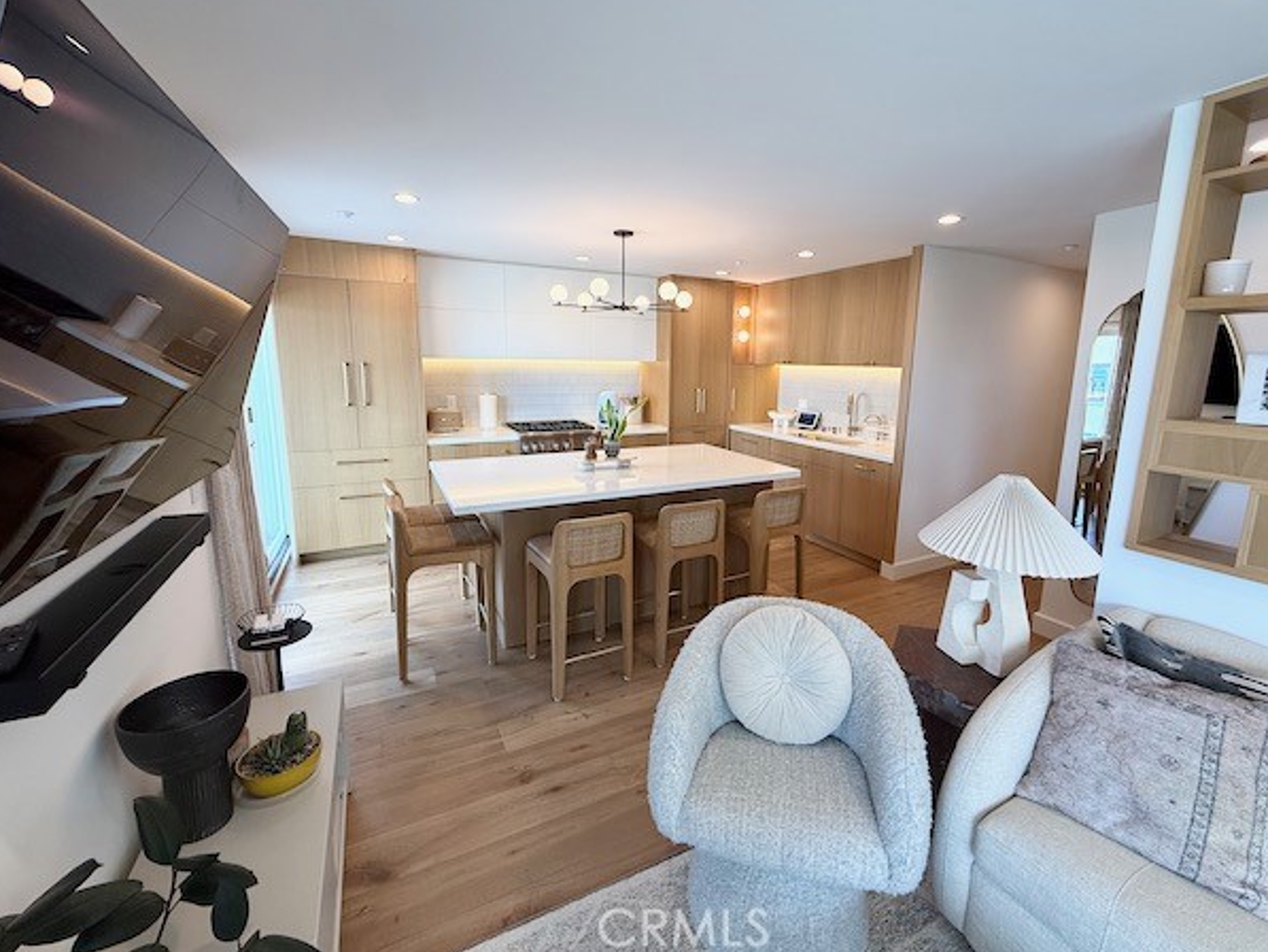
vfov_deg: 81.7
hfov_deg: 98.1
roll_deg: -1.4
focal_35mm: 15
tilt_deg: -8.8
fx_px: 550
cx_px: 665
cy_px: 448
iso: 100
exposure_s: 1/120
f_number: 2.2
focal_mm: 2.22
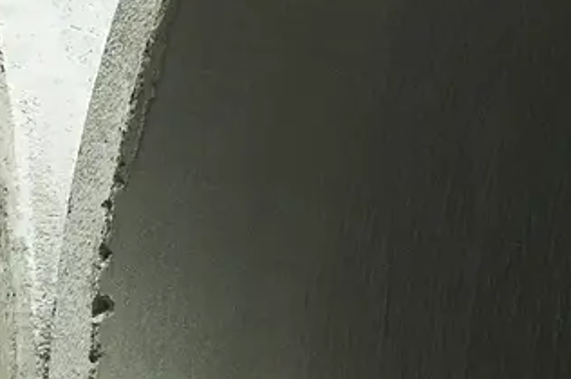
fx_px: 4817
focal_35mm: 304
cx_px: 455
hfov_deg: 6.8
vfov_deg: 4.4
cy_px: -655
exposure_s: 1/250
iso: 100
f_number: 10
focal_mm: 50
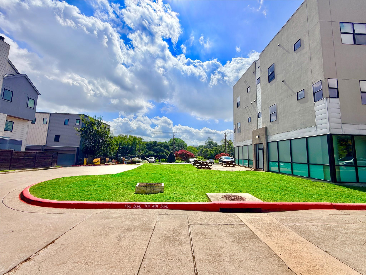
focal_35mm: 14
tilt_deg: +7.8
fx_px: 148
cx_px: 183
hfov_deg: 102.1
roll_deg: -1.2
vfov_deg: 85.7
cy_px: 138
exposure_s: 1/2092
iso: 20
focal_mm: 2.22
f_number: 2.2
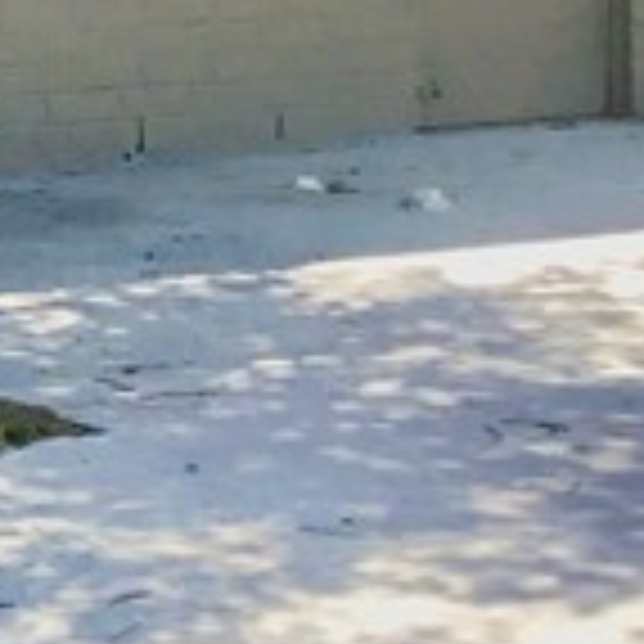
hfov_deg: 8.2
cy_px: 68
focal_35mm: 196
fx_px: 4125
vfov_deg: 8.9
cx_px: -896
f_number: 2.4
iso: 25
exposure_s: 1/479
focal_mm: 3.3
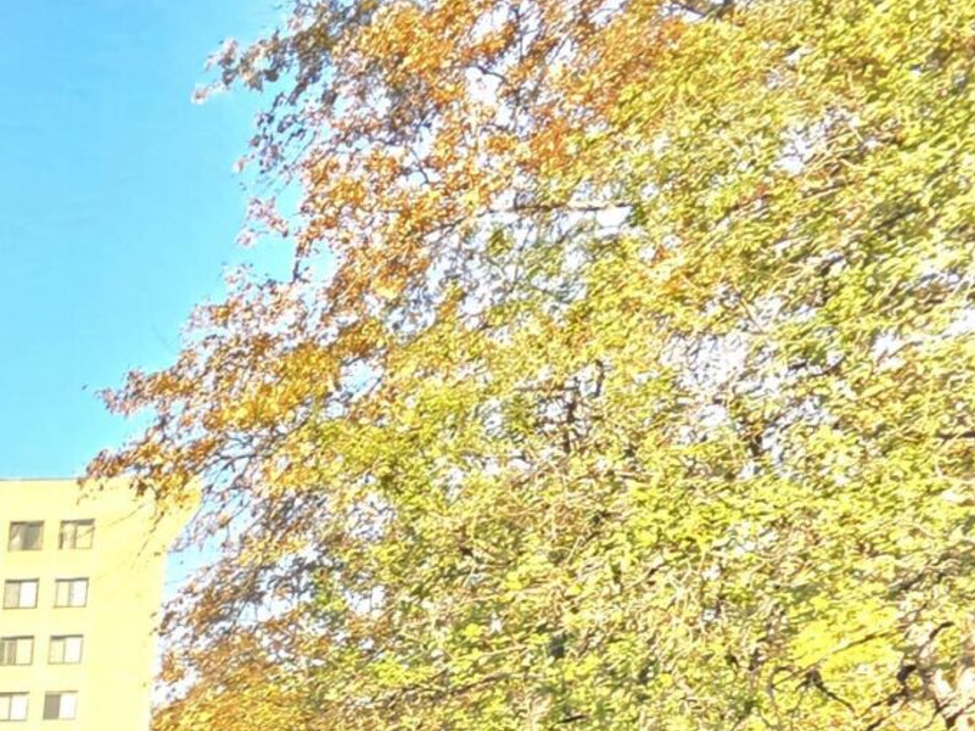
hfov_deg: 24.7
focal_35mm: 49
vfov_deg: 20.0
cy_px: 1369
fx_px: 1380
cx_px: -632
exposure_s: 1/120
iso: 25
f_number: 1.9
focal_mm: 2.2
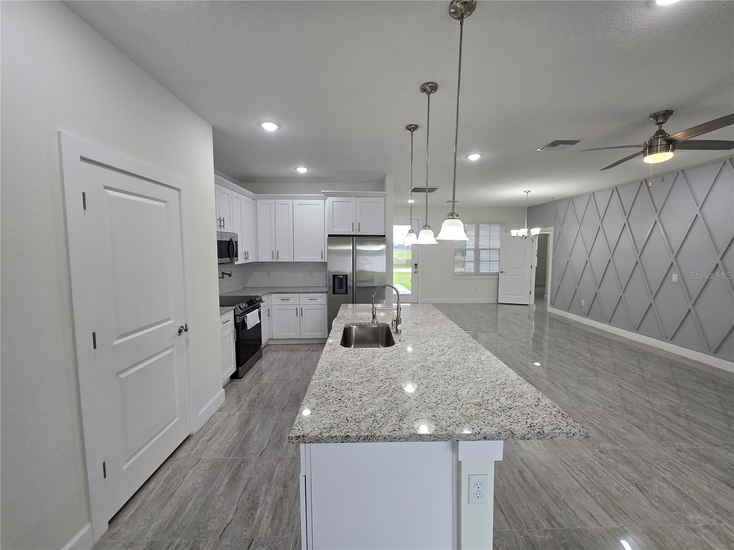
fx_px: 276
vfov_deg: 89.9
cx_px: 367
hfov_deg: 106.2
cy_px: 275
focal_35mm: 13
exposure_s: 1/60
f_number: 2.2
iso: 80
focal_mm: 1.7
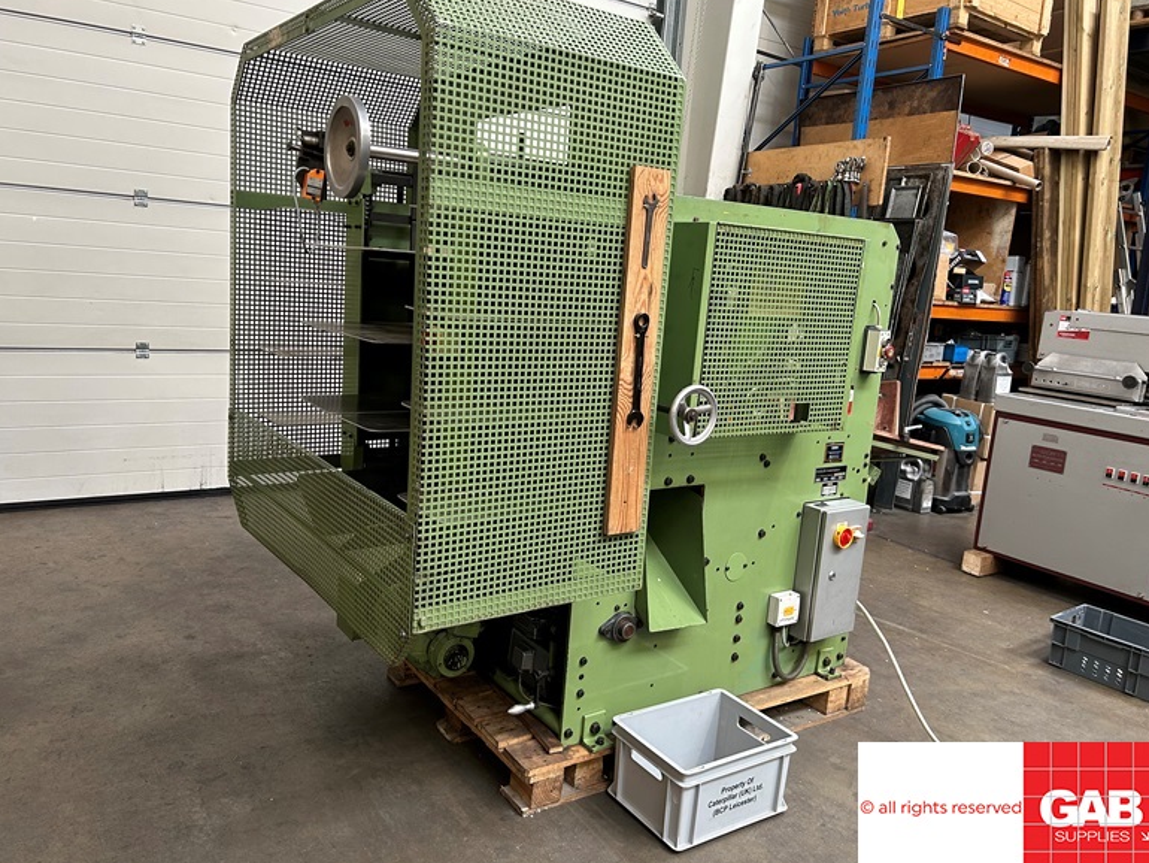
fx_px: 896
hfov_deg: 65.3
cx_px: 561
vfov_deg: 51.4
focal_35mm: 27
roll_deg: -3.8
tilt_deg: -10.2
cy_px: 426
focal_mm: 5.7
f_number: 1.5
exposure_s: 1/50
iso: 100
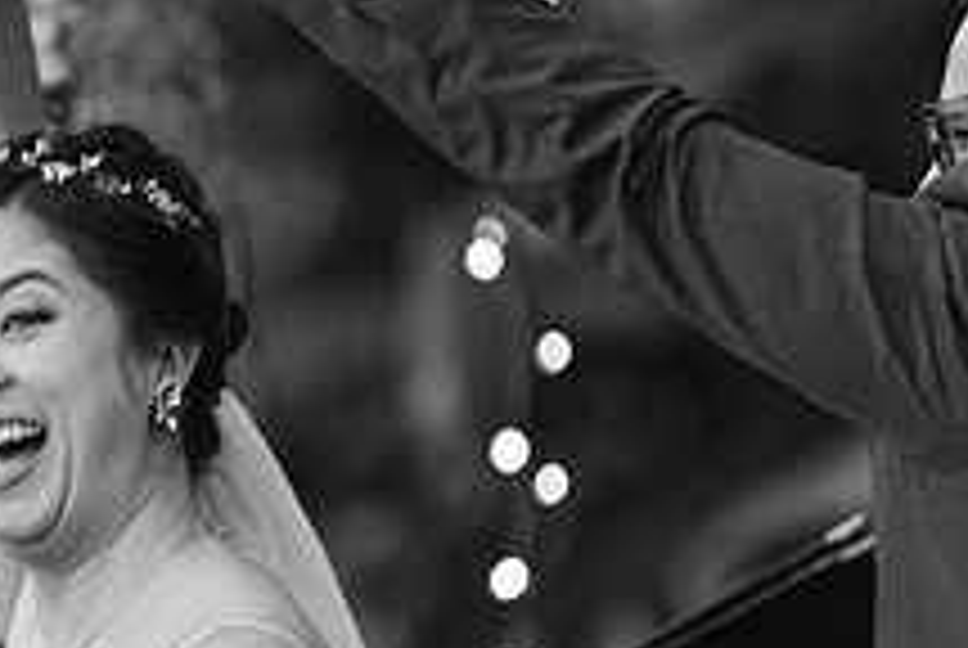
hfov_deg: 3.7
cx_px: 50
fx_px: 15078
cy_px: 425
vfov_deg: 2.5
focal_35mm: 560
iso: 220
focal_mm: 200
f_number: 2.8
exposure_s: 1/125
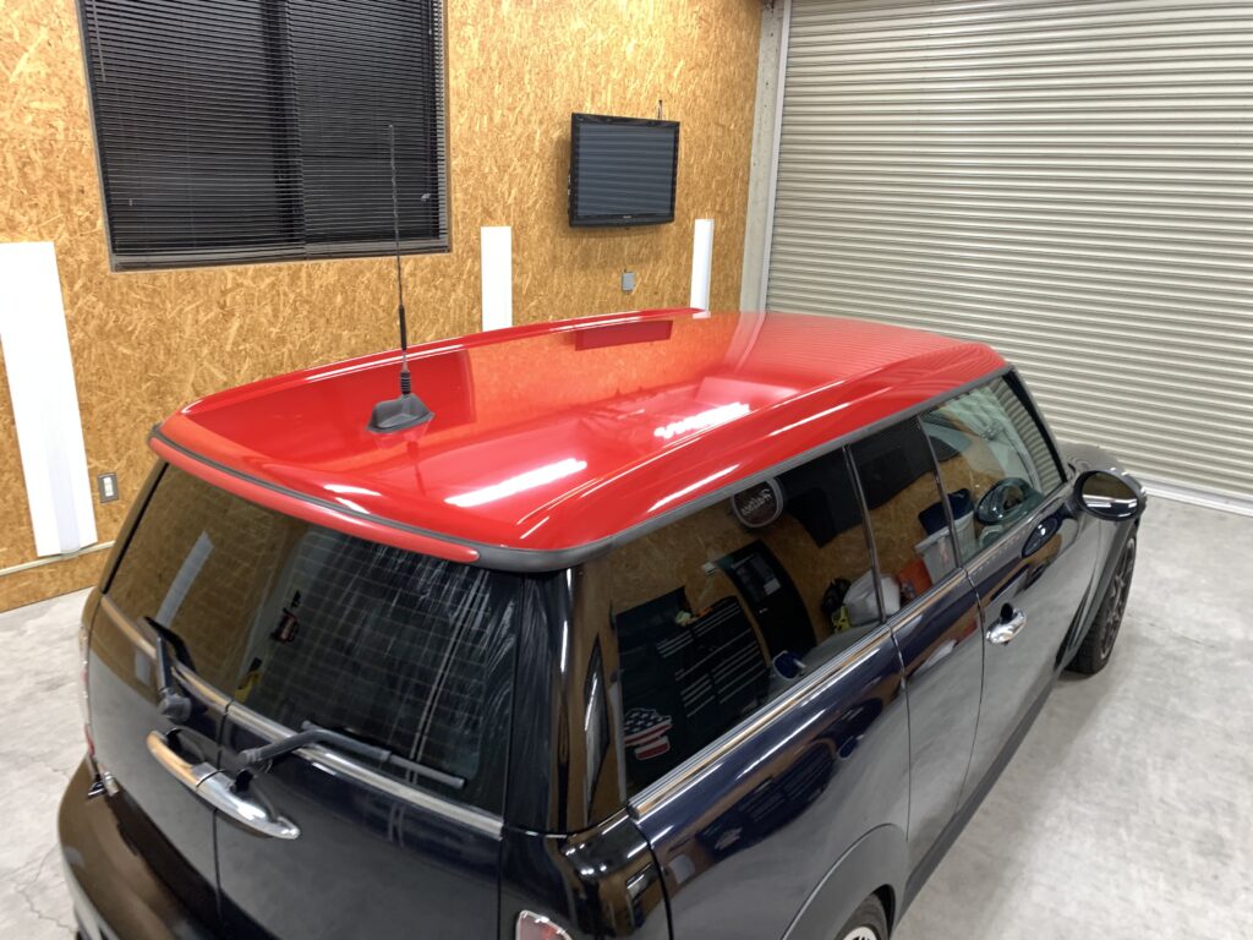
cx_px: 626
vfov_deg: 53.1
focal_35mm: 26
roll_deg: -1.0
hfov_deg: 67.3
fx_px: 941
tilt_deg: -17.5
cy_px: 470
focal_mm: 4.25
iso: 160
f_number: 1.8
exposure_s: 1/50
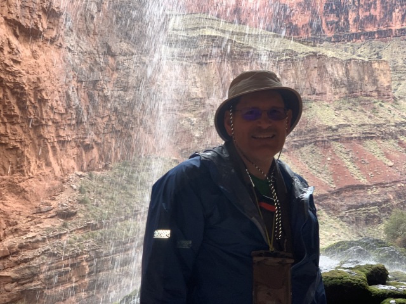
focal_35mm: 52
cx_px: 203
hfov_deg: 36.8
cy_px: 152
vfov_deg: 28.0
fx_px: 610
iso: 40
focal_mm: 6
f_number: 2.4
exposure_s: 1/122
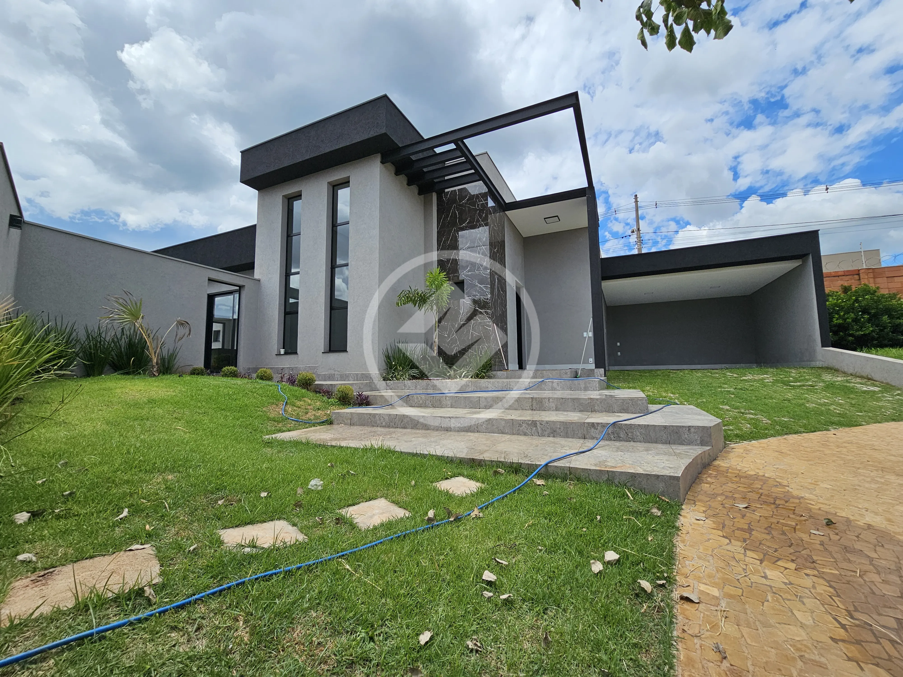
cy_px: 338
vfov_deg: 89.9
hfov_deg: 106.2
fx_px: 339
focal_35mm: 13
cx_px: 452
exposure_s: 1/2961
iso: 50
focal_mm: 2.2
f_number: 2.2
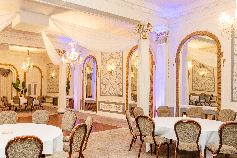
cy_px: 98
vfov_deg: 43.3
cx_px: 83
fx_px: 197
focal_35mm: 30
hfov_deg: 60.7
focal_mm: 16
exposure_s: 1/8
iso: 1000
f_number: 9
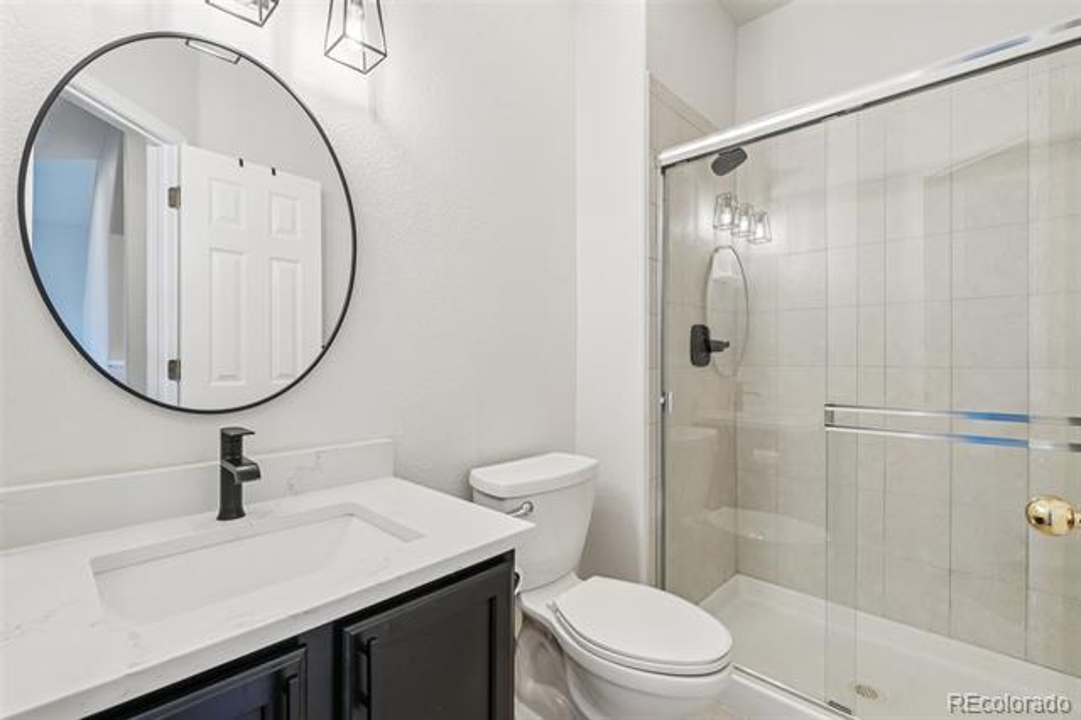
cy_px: 360
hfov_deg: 100.4
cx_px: 540
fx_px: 450
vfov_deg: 77.3
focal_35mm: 15
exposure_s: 1/25
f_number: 8
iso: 400
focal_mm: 10
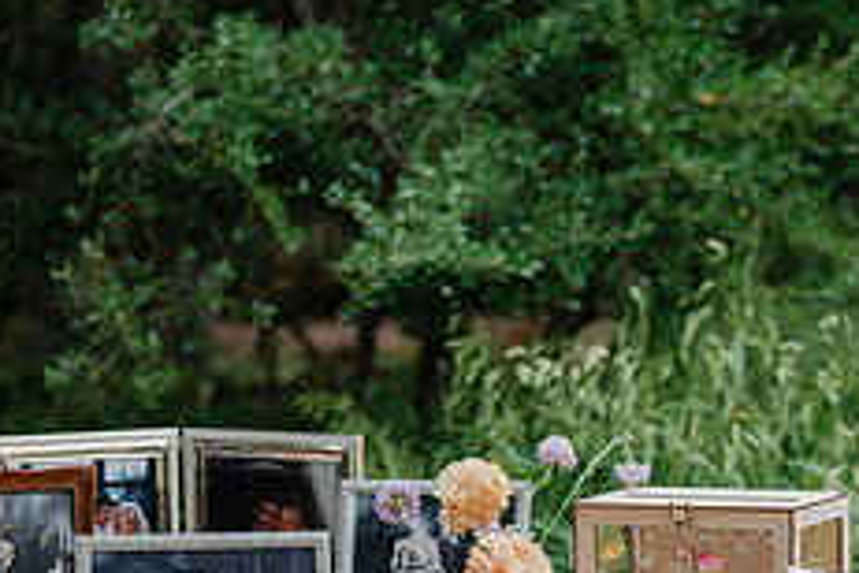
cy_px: 560
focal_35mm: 128
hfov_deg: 15.9
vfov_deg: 10.6
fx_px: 3054
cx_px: 707
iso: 160
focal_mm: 50
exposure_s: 1/1600
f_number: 2
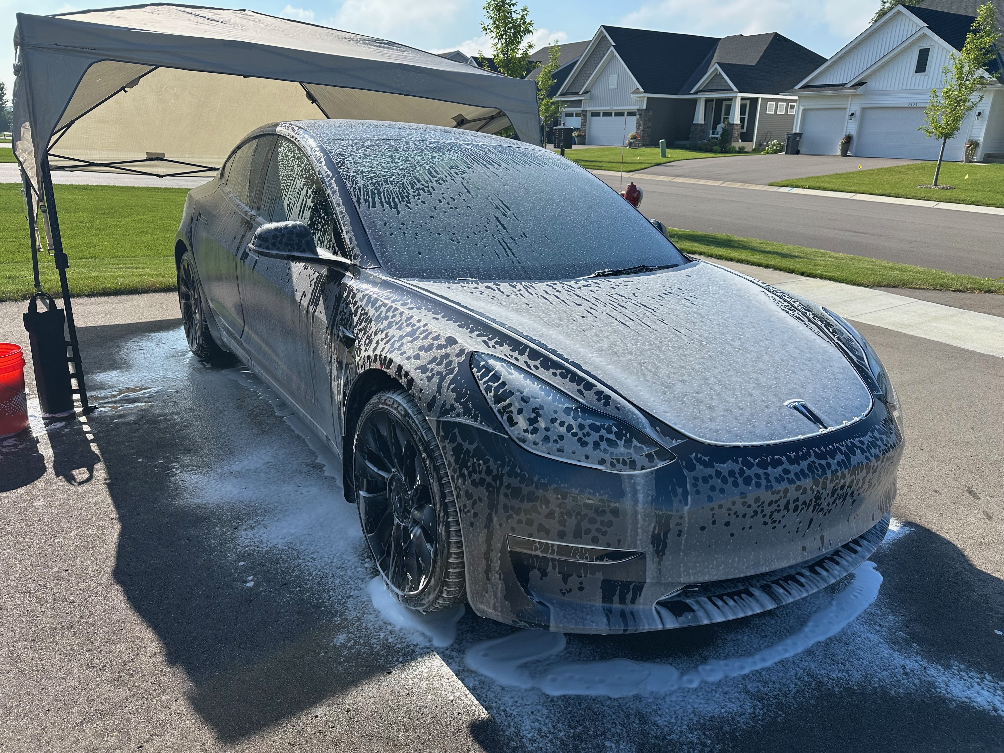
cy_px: 376
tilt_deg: -18.6
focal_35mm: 24
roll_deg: -1.7
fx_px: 696
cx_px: 502
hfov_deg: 71.6
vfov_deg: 56.8
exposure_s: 1/3356
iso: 80
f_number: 1.78
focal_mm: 6.86
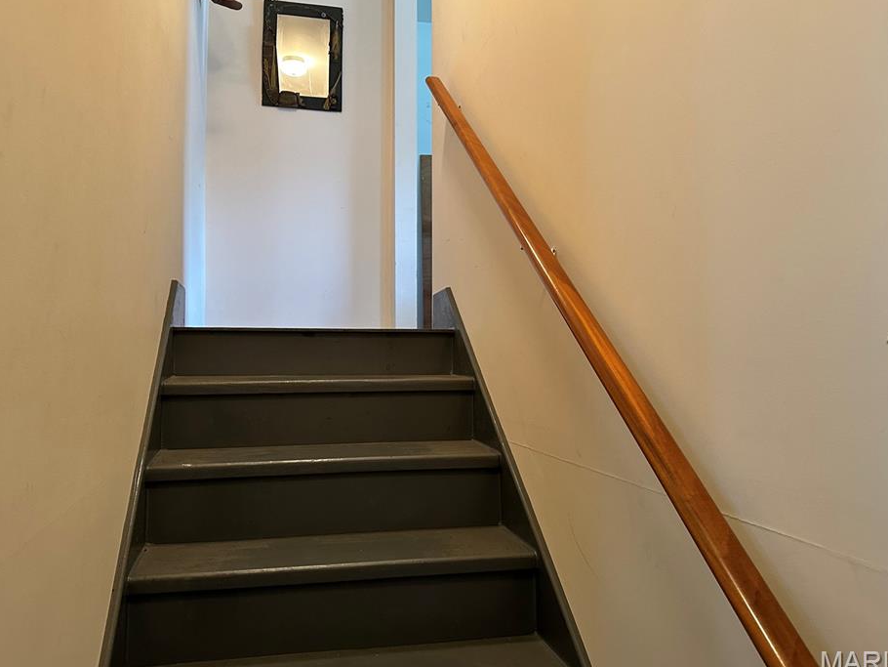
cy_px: 308
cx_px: 419
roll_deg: +0.9
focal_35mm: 27
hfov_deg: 65.3
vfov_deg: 51.3
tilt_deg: +5.8
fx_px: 693
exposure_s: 1/60
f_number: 1.78
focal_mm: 6.86
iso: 400
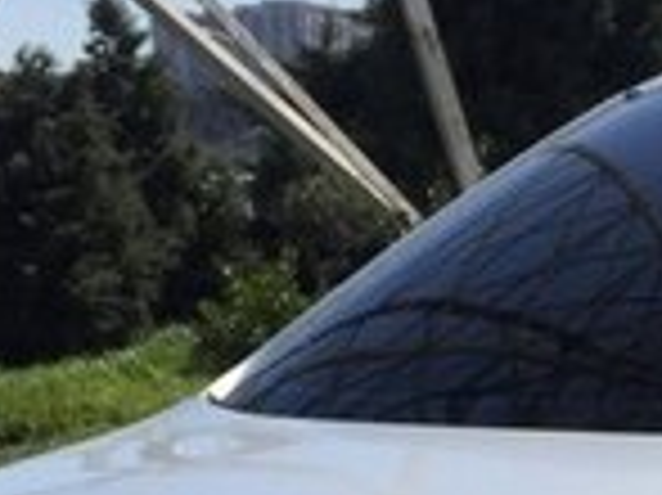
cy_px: 776
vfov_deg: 10.9
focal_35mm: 130
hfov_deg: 14.3
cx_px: 959
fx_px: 2484
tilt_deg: -13.3
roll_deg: -1.0
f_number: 2.2
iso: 32
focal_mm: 4.15
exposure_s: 1/3049
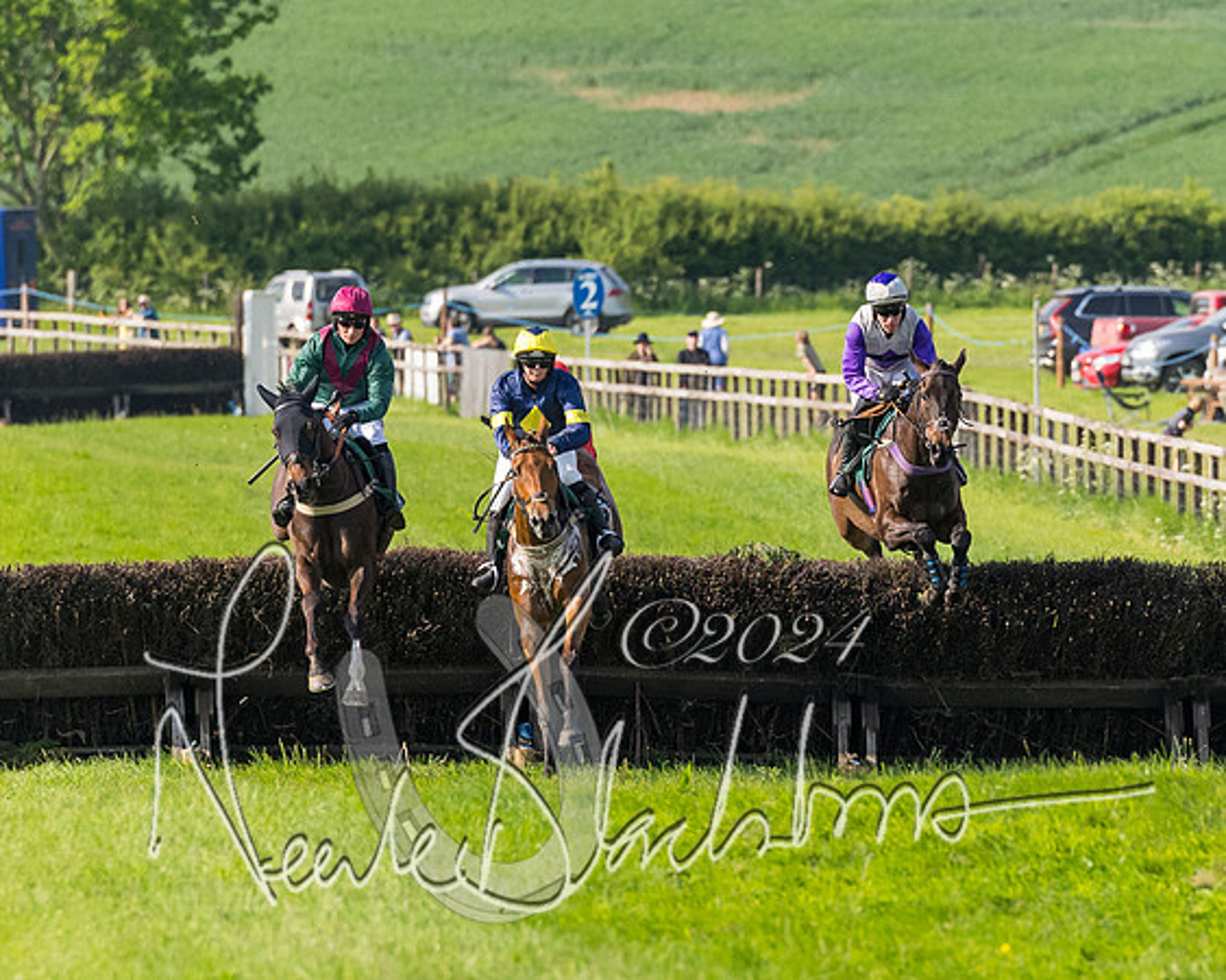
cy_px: 573
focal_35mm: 537
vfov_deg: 2.9
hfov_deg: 3.6
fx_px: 19493
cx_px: 665
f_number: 4
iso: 500
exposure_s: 1/3200
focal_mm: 200
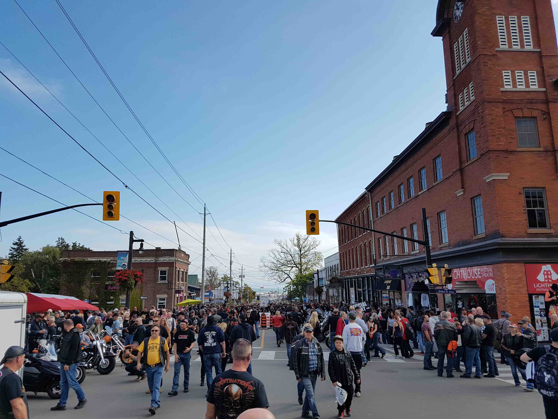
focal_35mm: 26
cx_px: 279
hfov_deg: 67.3
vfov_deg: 53.1
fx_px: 419
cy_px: 210
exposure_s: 1/2584
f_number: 1.7
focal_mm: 4.2
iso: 40
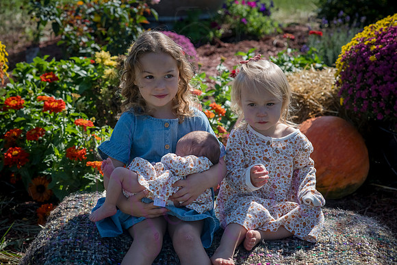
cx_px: 198
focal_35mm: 85
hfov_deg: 23.9
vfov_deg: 16.1
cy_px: 132
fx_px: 938
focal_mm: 85
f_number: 6.3
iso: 400
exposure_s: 1/1250
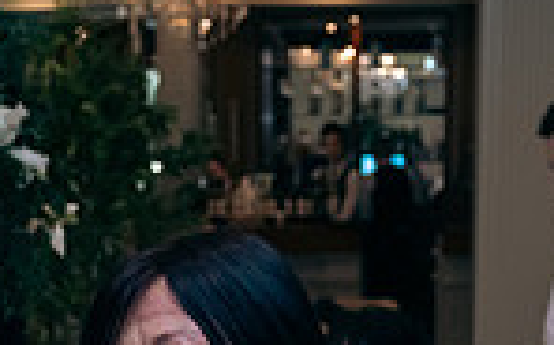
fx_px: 1447
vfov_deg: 13.0
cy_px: 489
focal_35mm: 96
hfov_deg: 21.7
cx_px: 284
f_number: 3.5
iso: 640
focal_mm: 24
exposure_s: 1/160
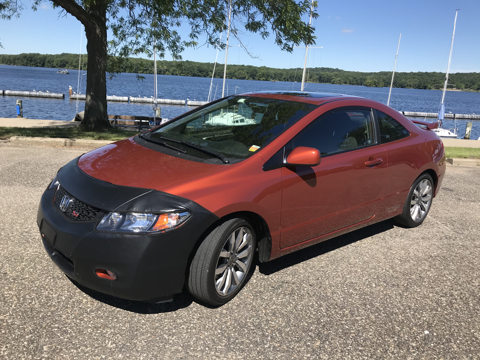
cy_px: 180
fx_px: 388
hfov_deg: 63.4
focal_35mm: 28
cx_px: 240
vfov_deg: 49.7
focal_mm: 3.99
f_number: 1.8
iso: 20
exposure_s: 1/1996
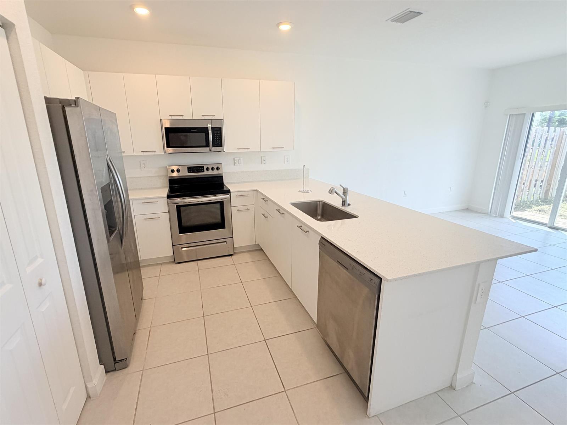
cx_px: 284
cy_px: 212
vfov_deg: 85.6
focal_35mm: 14
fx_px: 229
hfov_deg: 102.1
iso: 80
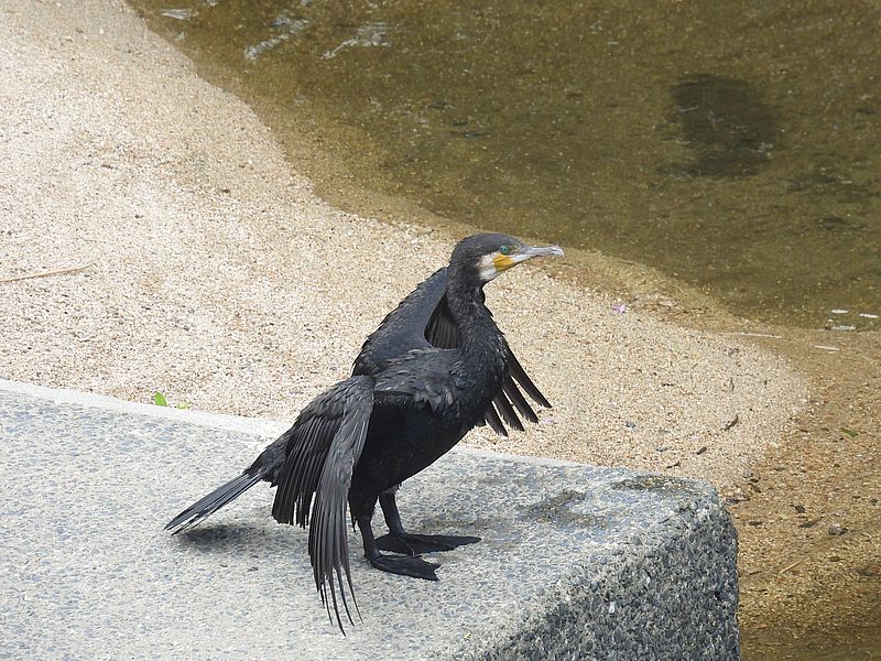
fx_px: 30541
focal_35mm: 1200
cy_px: 330
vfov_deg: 1.2
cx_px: 440
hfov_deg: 1.7
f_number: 6.3
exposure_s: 1/400
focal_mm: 214
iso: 400
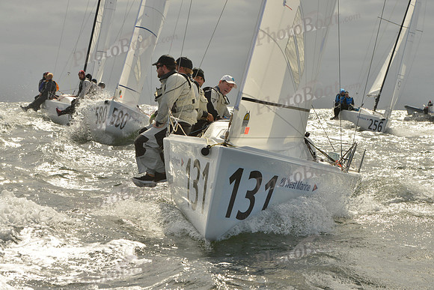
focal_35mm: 110
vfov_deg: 12.5
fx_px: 1326
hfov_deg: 18.6
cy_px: 145
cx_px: 217
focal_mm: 110
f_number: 14
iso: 400
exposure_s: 1/1250
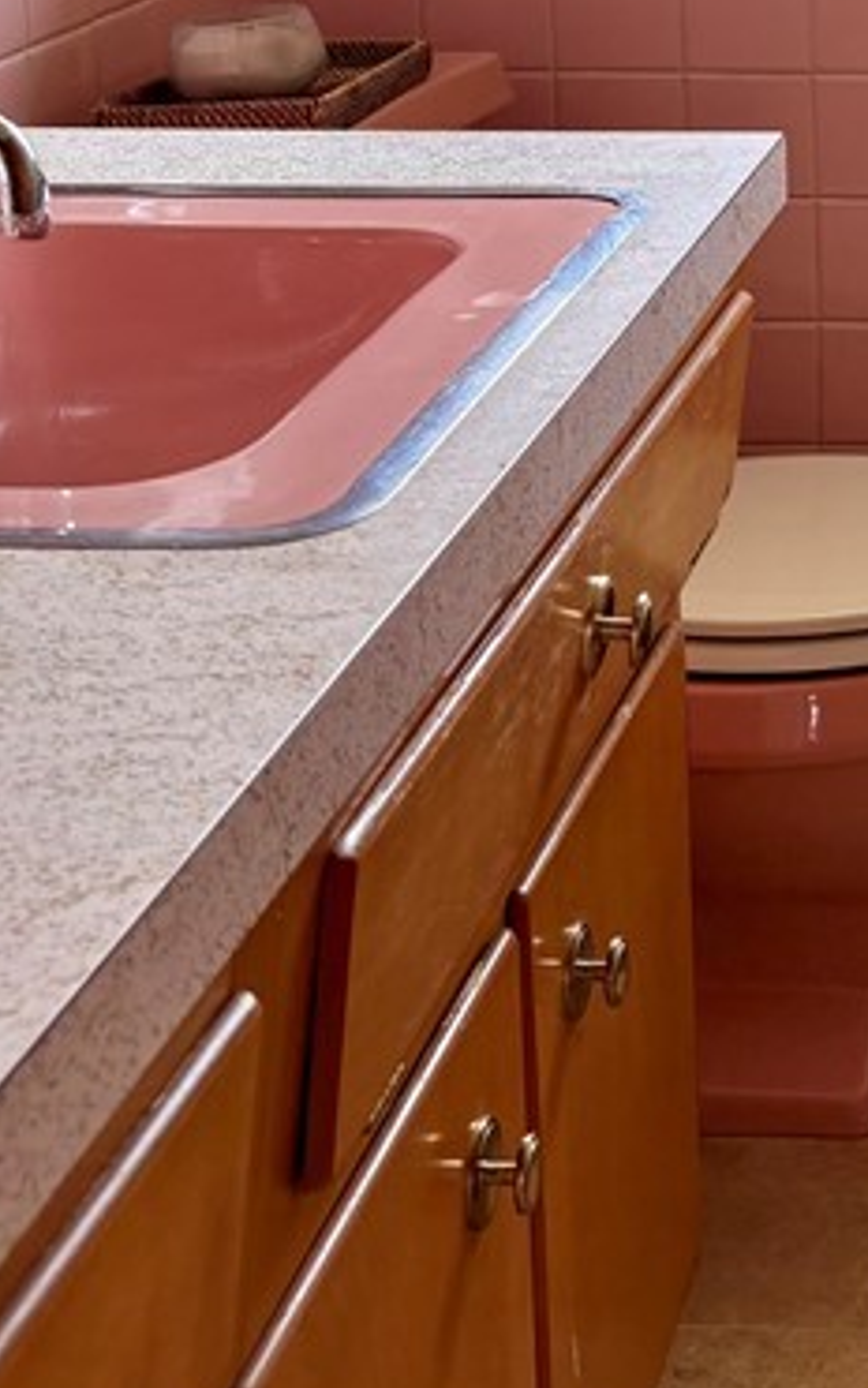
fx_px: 2875
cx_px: 1126
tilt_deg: -8.6
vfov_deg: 26.0
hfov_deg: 16.3
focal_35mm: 76
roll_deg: +0.9
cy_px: 60
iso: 64
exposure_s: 1/150
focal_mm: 5.96
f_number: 1.6
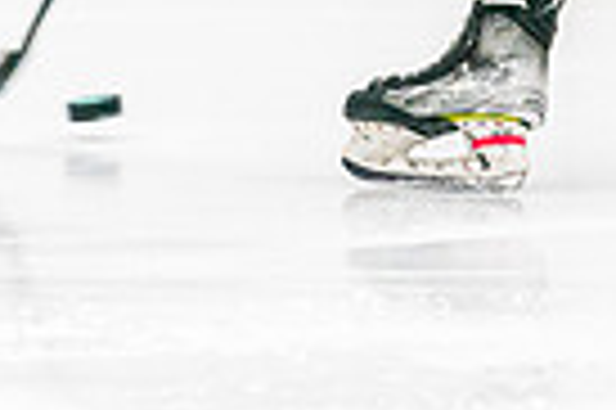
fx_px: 19141
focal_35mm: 1120
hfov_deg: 1.8
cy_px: -295
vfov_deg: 1.2
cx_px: 771
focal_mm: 200
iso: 3200
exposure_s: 1/1250
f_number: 2.8
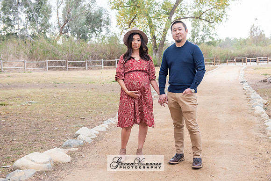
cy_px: 83
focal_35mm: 52
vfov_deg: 26.0
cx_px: 155
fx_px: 391
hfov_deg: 38.2
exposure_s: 1/125
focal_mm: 44
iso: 500
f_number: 5
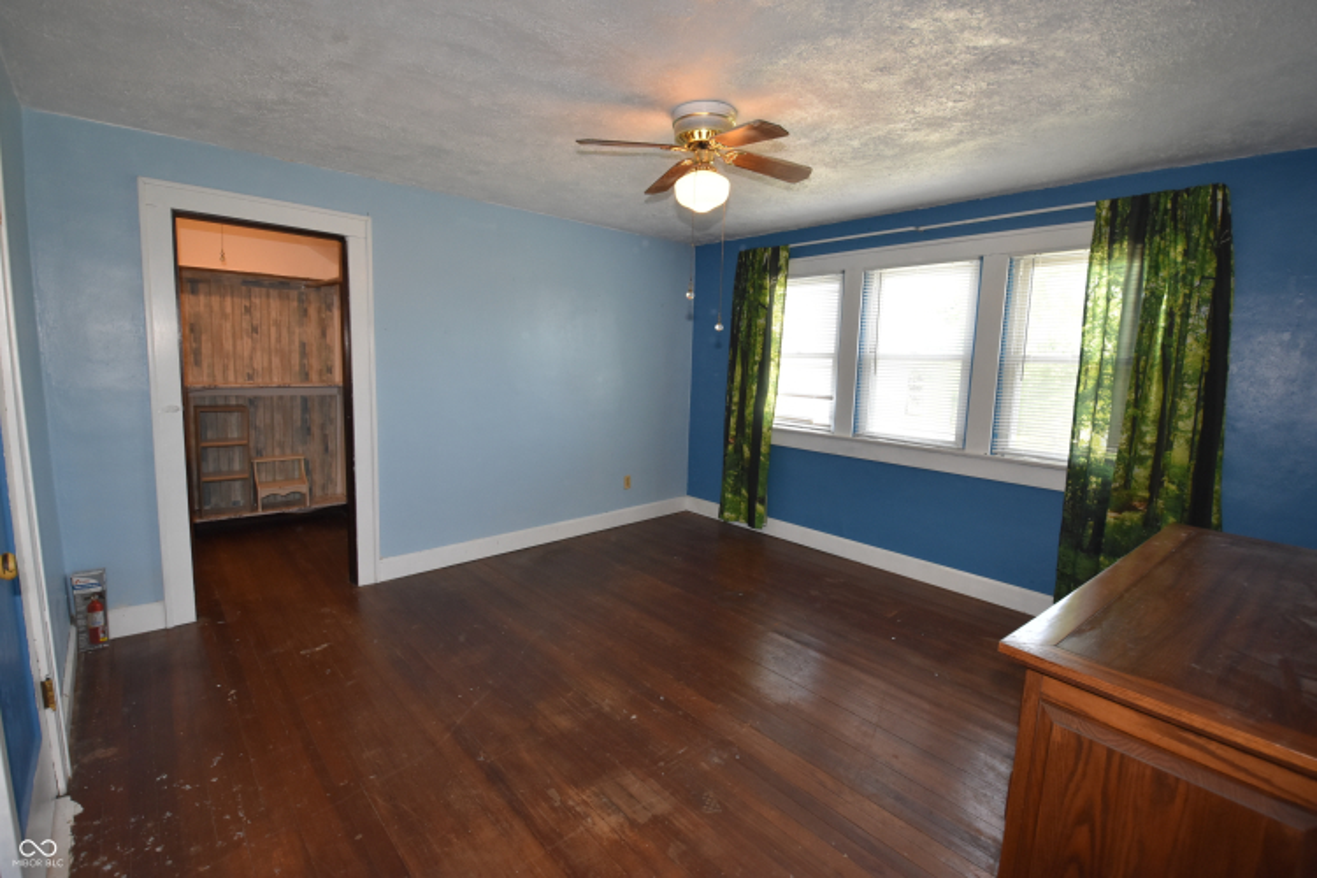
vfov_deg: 77.3
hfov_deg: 100.4
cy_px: 439
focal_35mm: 15
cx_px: 658
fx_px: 549
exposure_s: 1/125
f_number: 5.6
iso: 800
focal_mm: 10
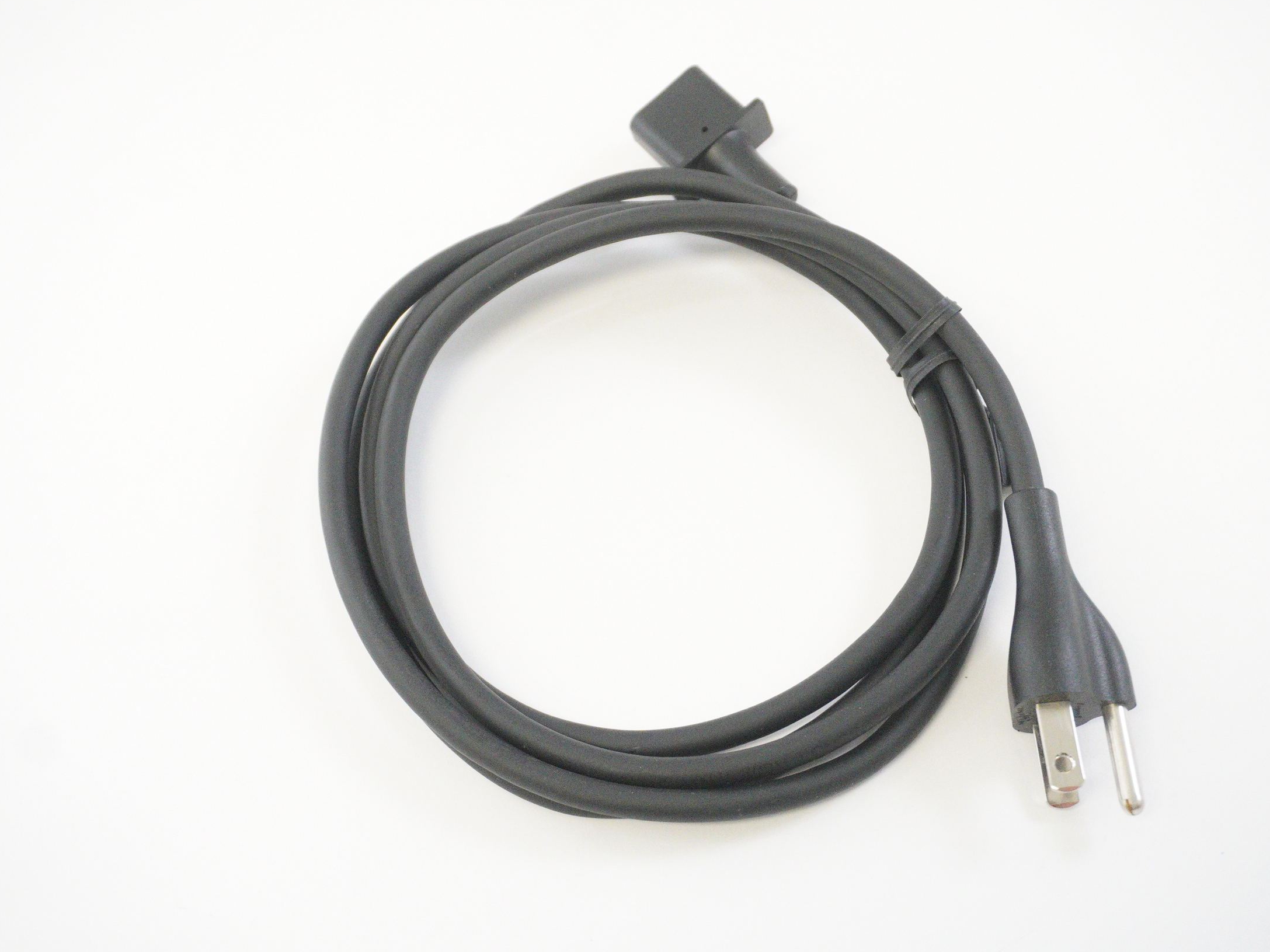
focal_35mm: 53
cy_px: 468
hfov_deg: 36.2
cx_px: 670
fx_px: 1944
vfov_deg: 27.5
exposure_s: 1/250
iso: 8000
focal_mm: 32
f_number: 5.6
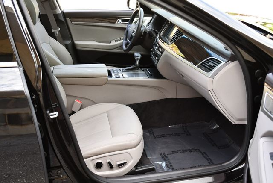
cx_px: 136
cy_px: 92
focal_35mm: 36
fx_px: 273
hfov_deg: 53.1
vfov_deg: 36.9
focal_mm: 18
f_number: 3.5
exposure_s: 1/250
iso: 500
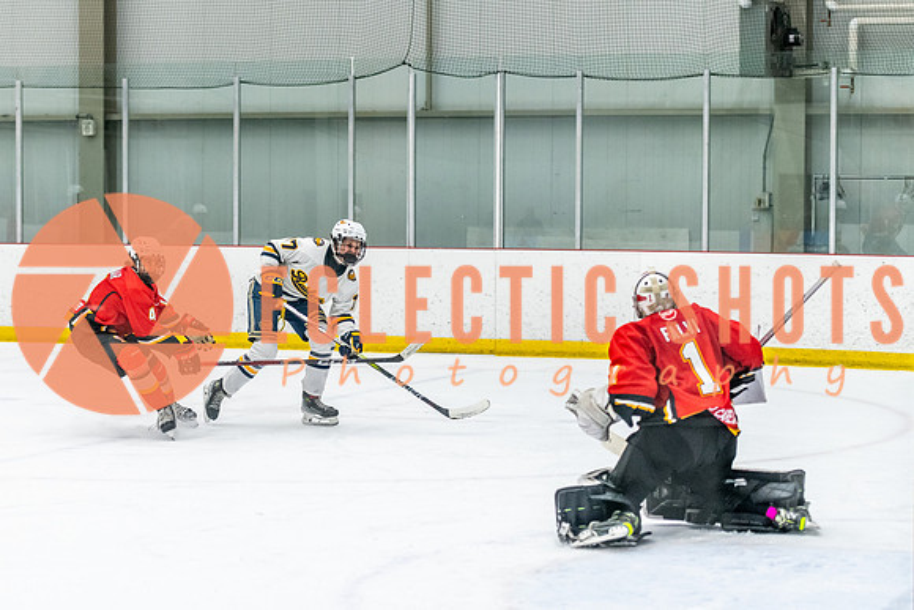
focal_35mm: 101
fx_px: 2573
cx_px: 359
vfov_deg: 13.5
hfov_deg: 20.1
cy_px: 361
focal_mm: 82
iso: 3200
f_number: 2.8
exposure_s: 1/800
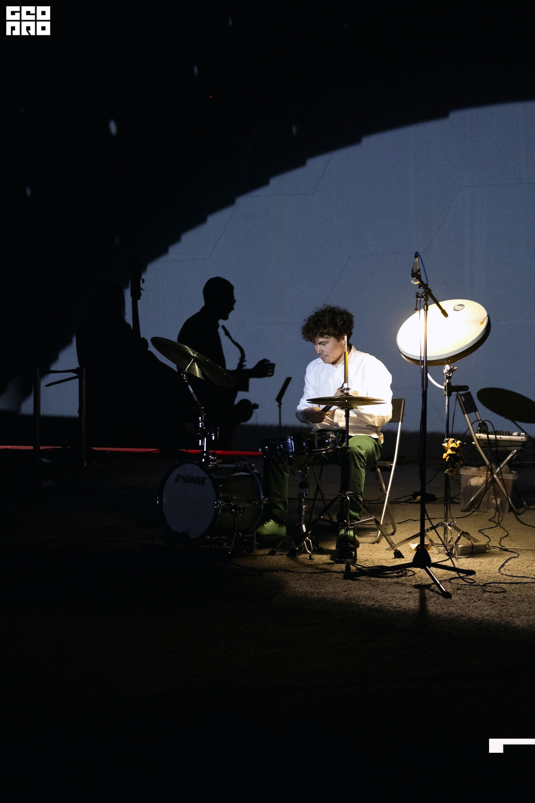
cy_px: 402
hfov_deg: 25.5
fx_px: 1181
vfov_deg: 37.5
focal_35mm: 53
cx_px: 268
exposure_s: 1/50
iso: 6400
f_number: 2
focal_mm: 35
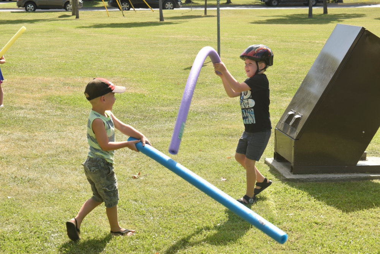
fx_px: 823
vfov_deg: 17.5
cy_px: 127
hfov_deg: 26.0
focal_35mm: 78
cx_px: 190
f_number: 8
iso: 200
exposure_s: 1/250
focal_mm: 52
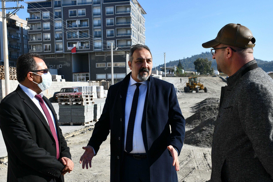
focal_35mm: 45
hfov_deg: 43.6
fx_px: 341
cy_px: 108
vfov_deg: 29.8
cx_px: 132
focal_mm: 23
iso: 100
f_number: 8
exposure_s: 1/250
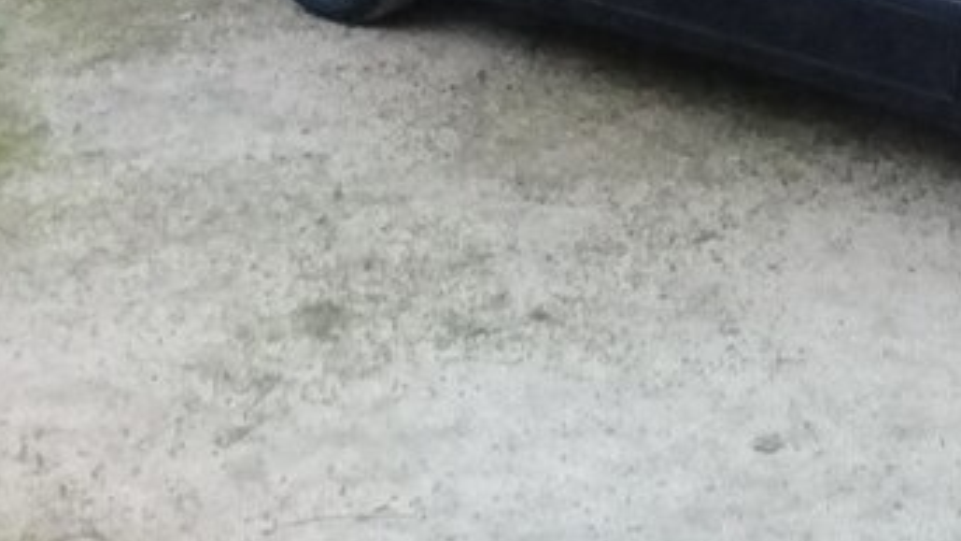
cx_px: 908
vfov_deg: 17.7
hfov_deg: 30.6
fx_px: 1656
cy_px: -88
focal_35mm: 65
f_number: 2.2
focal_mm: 3.3
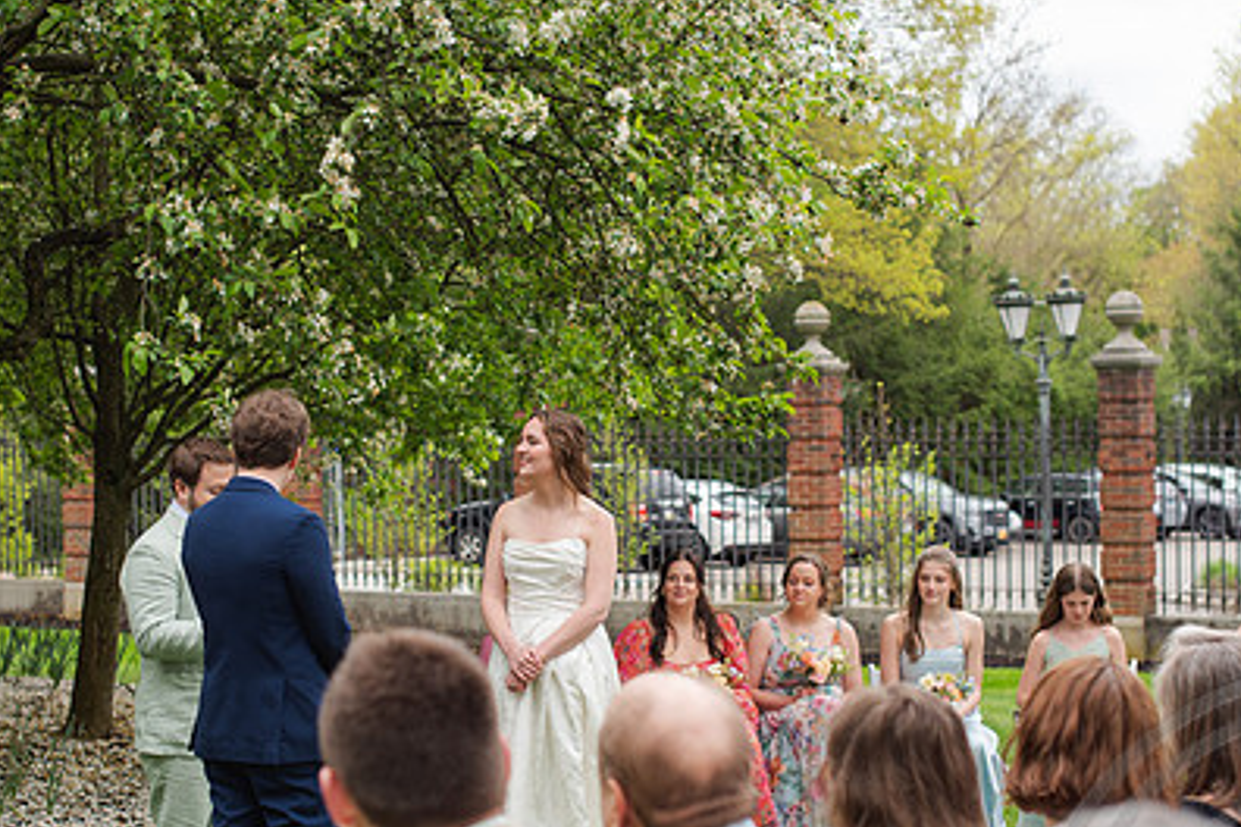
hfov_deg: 27.3
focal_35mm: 74
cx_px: 542
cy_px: 434
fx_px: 2551
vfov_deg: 18.4
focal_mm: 50
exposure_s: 1/640
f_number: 3.5
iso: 180
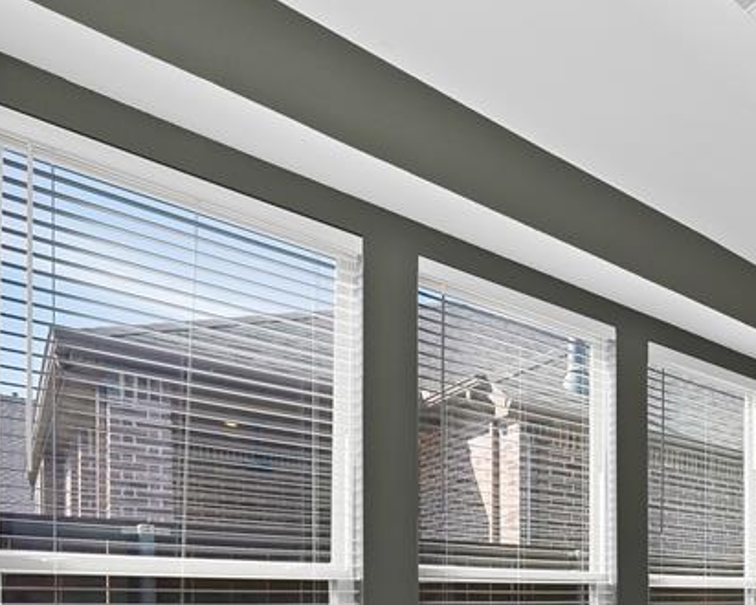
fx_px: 627
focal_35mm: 28
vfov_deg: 43.8
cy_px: 609
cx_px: 829
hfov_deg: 46.2
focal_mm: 12
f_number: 9
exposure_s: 1/40
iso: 640
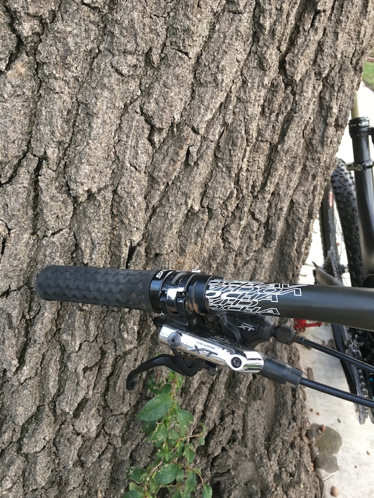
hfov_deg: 48.2
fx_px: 418
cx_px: 187
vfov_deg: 61.7
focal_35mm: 29
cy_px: 249
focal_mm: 4.15
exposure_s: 1/30
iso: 64
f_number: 2.2
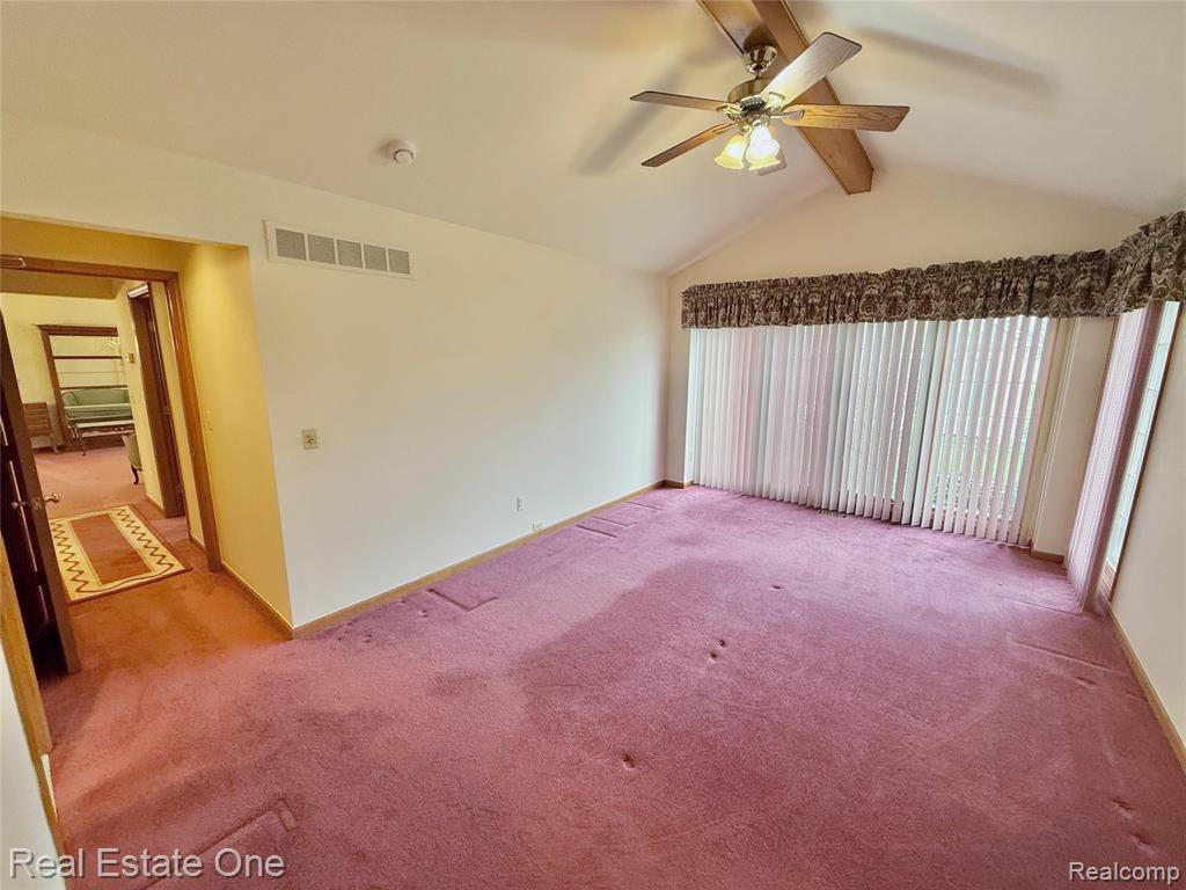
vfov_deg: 85.7
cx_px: 593
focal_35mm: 14
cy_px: 445
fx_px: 480
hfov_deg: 102.1
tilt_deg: -11.0
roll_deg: -0.5
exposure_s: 1/60
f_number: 2.2
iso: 160
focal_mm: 2.22
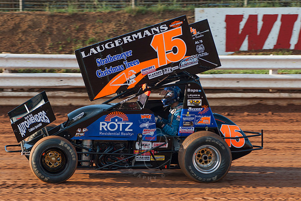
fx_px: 1456
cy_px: 100
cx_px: 150
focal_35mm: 174
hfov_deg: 11.8
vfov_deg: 7.9
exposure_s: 1/400
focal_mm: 116
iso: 100
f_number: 4
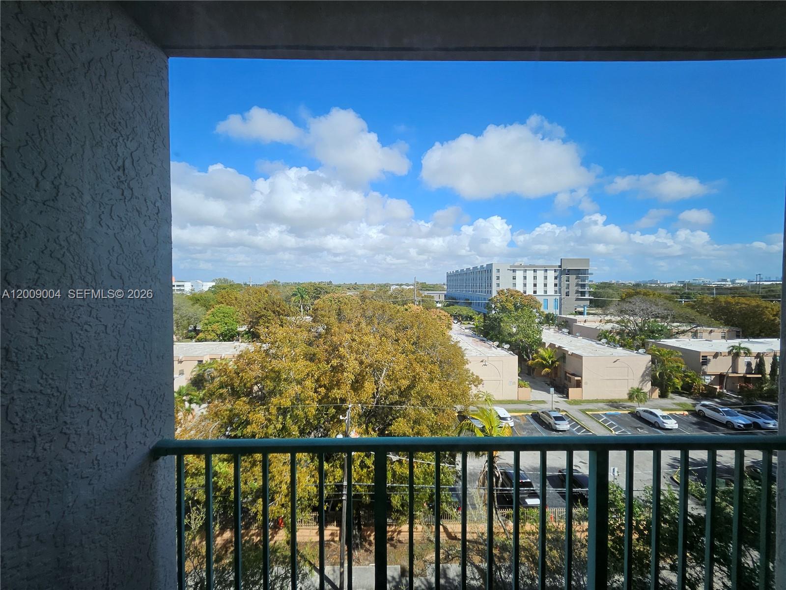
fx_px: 295
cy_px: 295
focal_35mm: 13
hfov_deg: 106.2
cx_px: 393
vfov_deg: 89.9
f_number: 2.2
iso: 32
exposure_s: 1/1038
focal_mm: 1.74
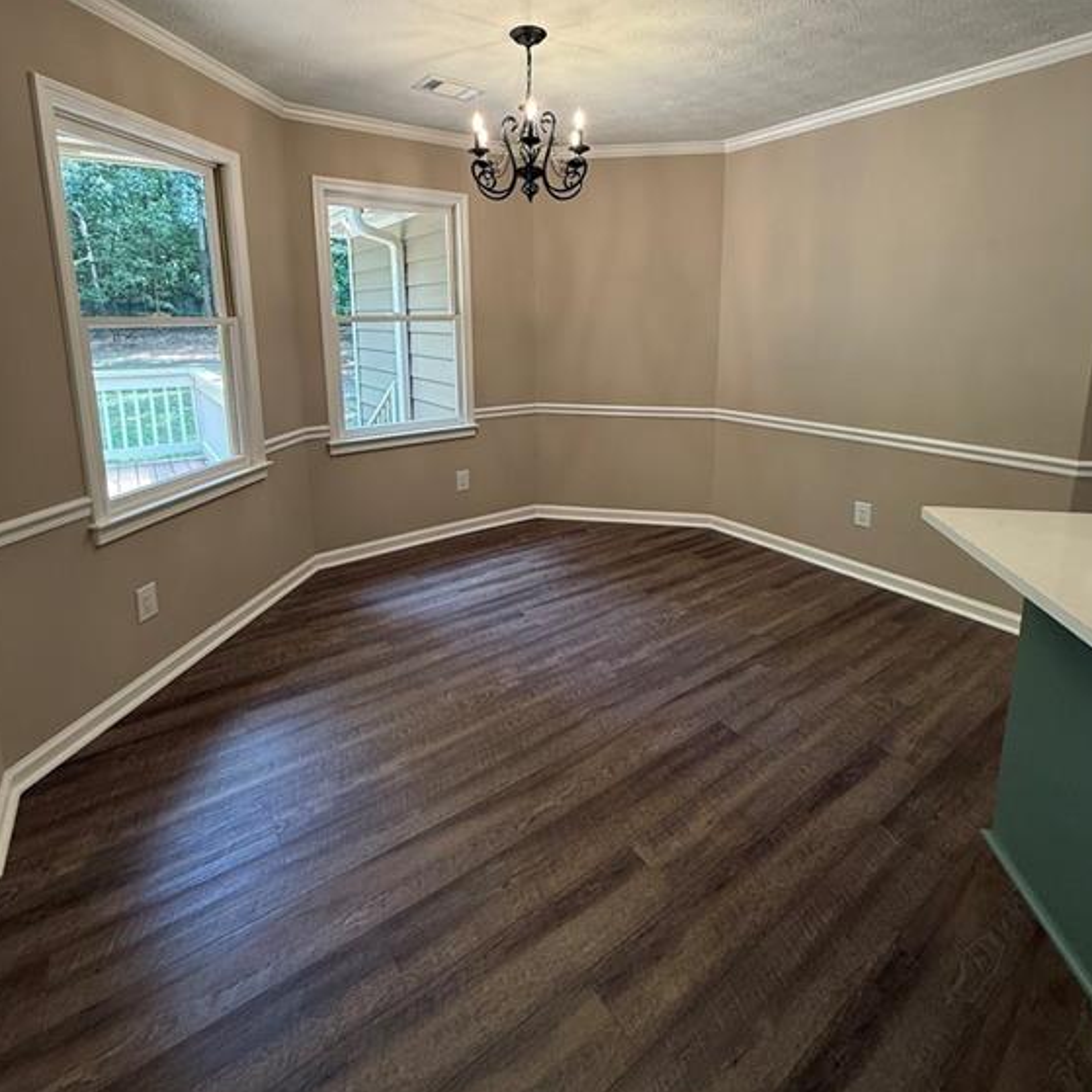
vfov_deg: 82.7
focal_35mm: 17
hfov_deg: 84.0
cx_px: 549
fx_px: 607
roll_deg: -0.6
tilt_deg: -8.4
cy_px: 422
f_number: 2.2
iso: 200
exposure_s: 1/120
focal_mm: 2.22
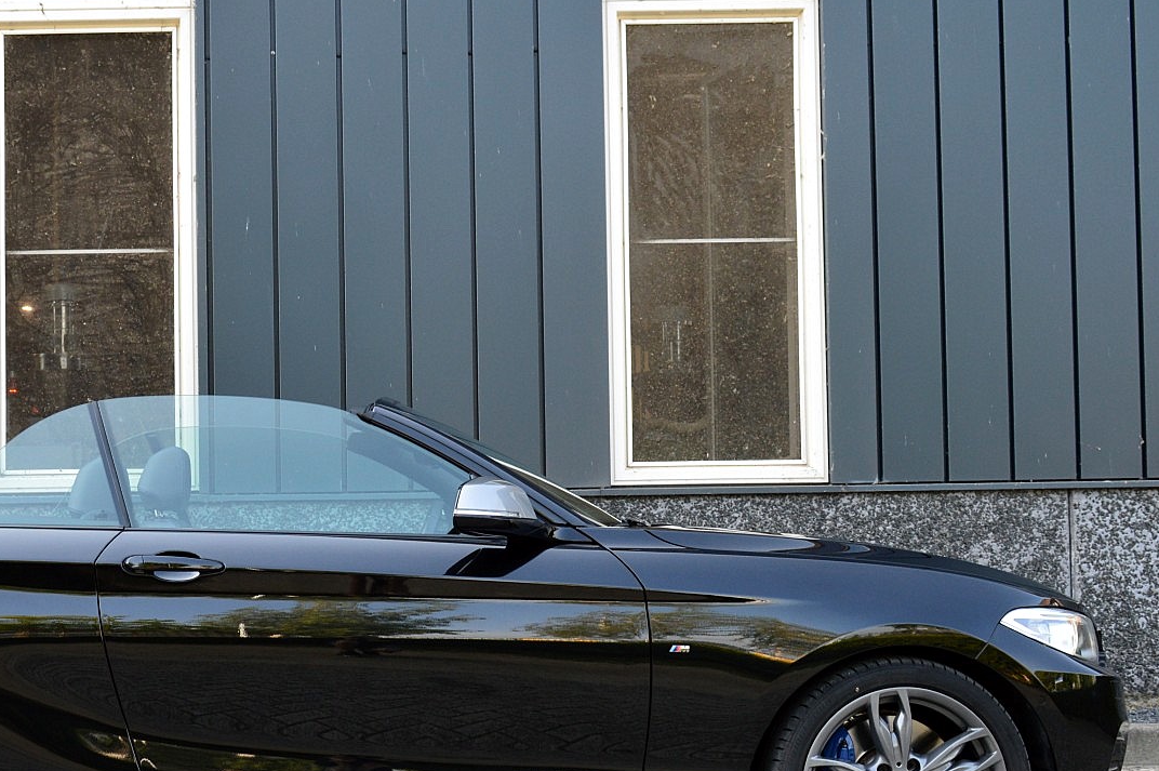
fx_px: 1608
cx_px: 301
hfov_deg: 38.7
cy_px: 556
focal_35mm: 50
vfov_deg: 26.7
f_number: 8
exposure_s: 1/80
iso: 400
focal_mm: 22
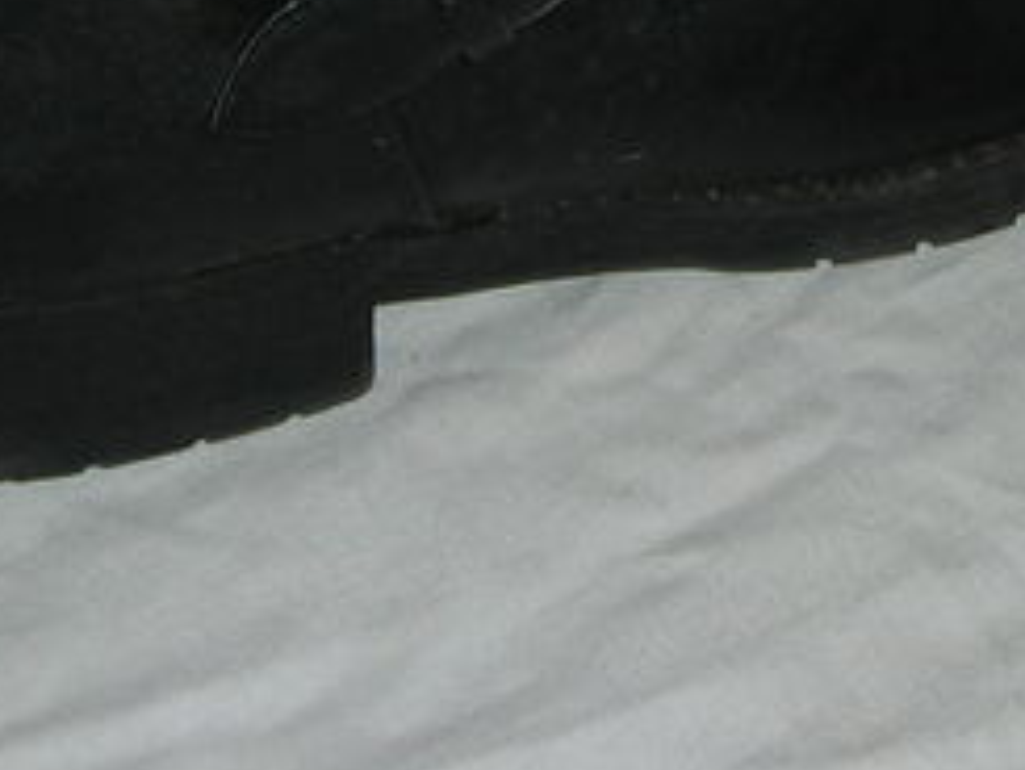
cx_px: 791
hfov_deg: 12.7
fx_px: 4592
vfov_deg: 9.4
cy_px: -272
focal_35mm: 155
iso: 50
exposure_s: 1/60.1
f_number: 3.2
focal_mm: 6.3
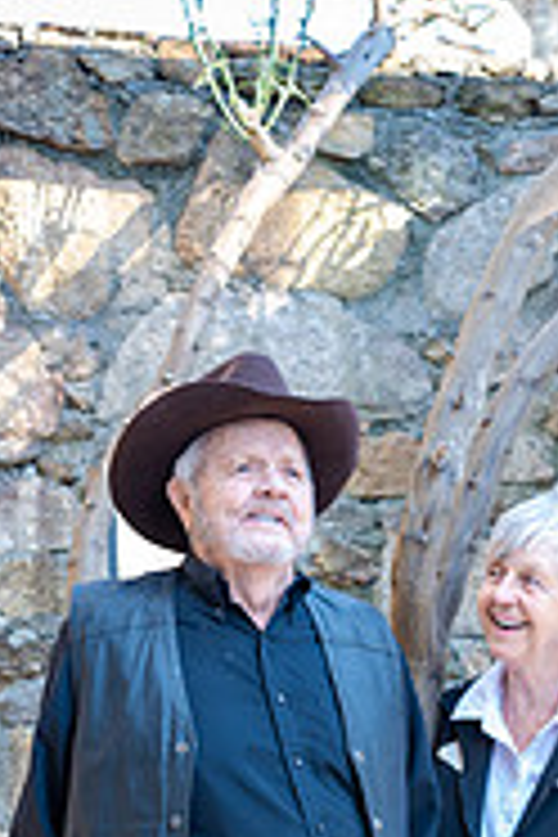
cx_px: 416
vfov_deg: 20.5
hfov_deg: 14.1
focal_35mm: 97
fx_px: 2255
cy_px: 792
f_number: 2.8
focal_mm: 40
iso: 500
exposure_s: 1/160
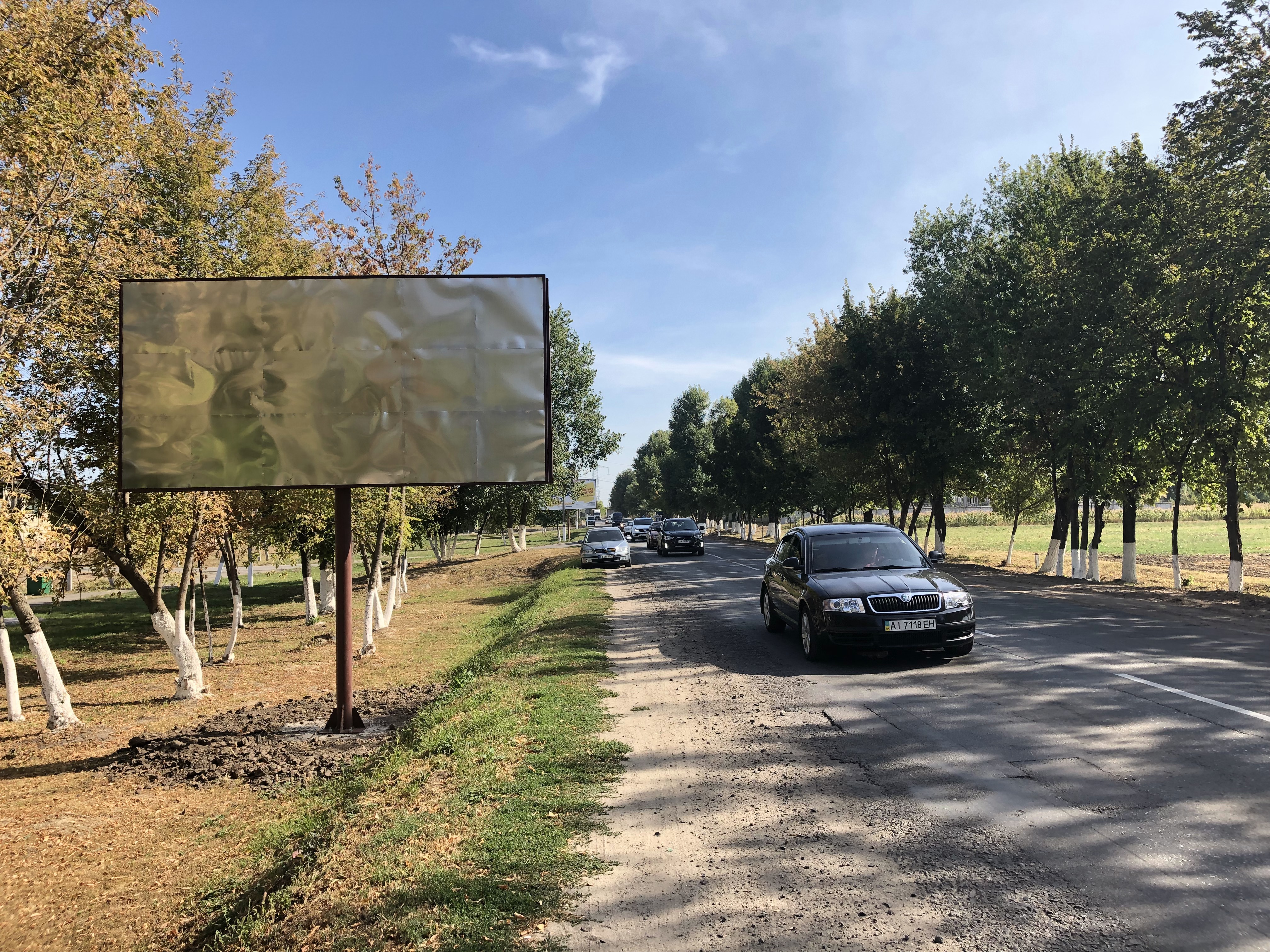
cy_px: 476
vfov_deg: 49.7
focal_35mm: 28
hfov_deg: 63.4
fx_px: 1027
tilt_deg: +2.4
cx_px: 635
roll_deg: +1.2
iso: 20
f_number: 1.8
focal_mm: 4
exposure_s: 1/657
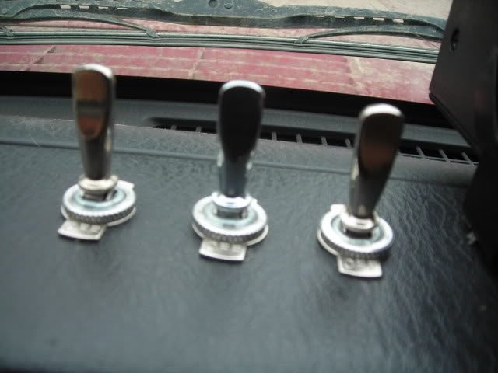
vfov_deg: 37.7
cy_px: 186
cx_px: 249
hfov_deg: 49.0
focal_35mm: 38
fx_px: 547
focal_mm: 6.3
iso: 50
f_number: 3.2
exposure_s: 1/58.4
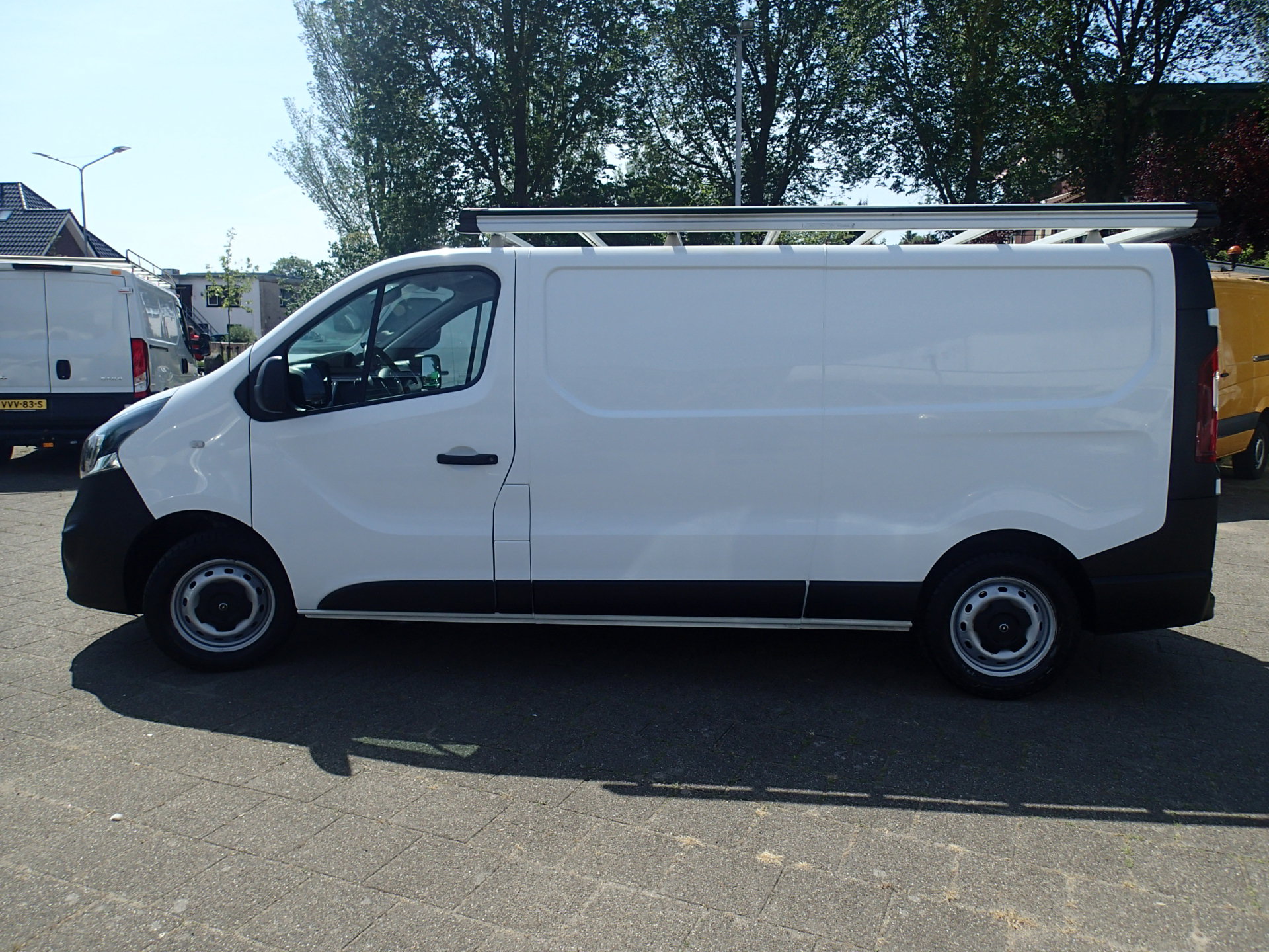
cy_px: 476
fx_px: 916
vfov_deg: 54.9
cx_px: 634
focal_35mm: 25
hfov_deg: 69.4
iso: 100
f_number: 8
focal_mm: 4.5
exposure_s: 1/200
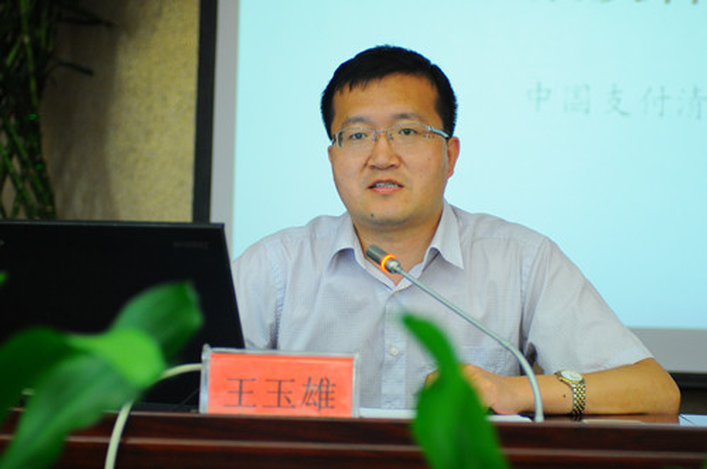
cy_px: 234
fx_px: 1765
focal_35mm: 90
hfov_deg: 22.6
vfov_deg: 15.1
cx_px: 354
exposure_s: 1/50
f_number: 2.8
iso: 1000
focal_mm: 60
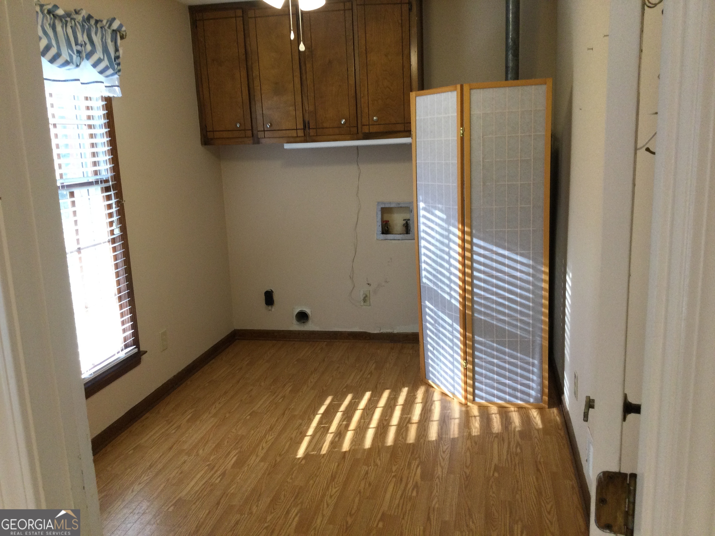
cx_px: 358
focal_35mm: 31
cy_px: 268
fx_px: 640
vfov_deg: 45.4
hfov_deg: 58.4
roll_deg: +1.9
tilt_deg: -16.1
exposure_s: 1/30
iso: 50
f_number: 2.4
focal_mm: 3.3
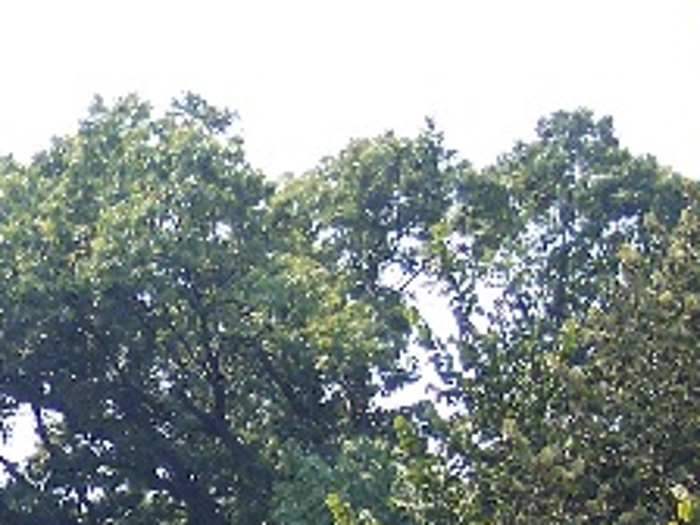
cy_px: 409
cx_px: -25
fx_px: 2750
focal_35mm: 136
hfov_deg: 14.2
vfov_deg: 10.9
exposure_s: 1/700
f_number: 2.8
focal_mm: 8
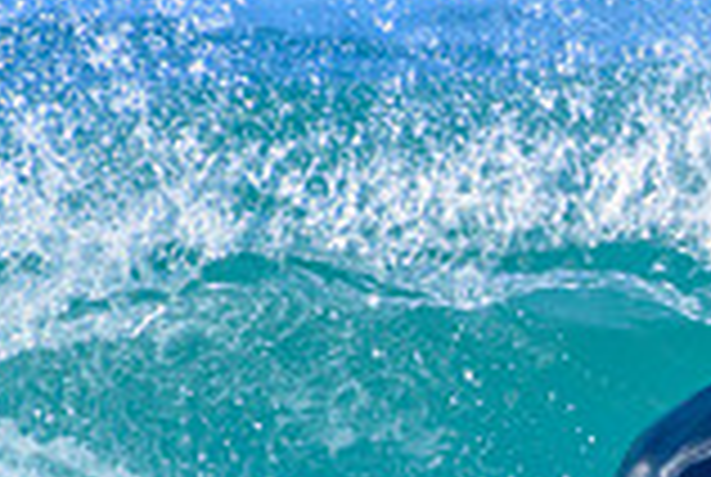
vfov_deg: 0.4
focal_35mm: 3666
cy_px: 443
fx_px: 72539
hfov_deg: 0.6
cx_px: 1246
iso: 1400
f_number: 11
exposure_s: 1/2000
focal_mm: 1000
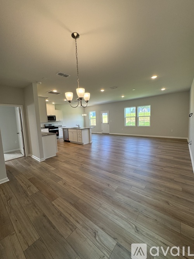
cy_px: 130
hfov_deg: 85.7
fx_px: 105
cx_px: 97
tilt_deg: -6.5
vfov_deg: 102.1
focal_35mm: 14
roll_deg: +3.0
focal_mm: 2.22
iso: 125
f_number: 2.2
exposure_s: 1/120
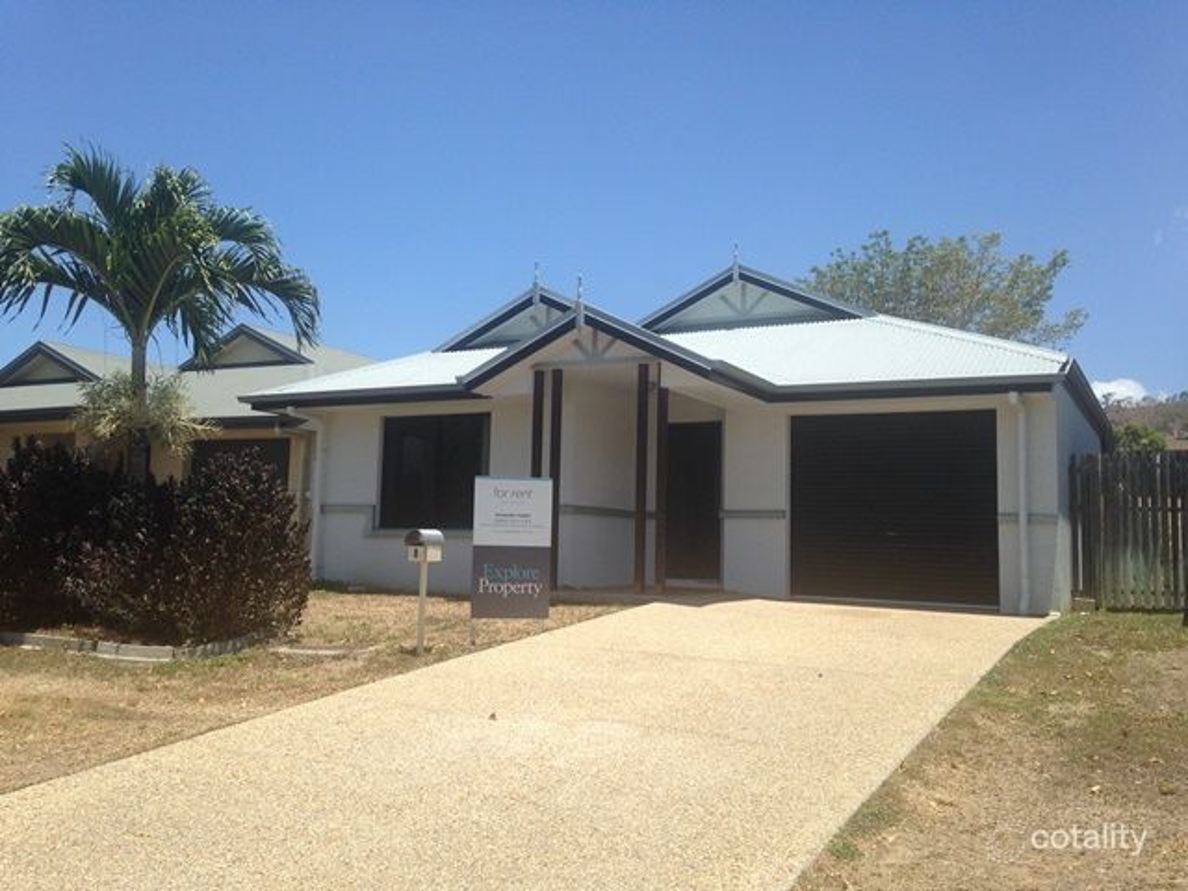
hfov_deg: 55.4
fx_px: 1133
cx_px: 594
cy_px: 446
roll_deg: -1.2
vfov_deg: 42.9
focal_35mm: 33
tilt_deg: +4.9
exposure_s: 1/1695
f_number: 2.4
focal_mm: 4.12
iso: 50
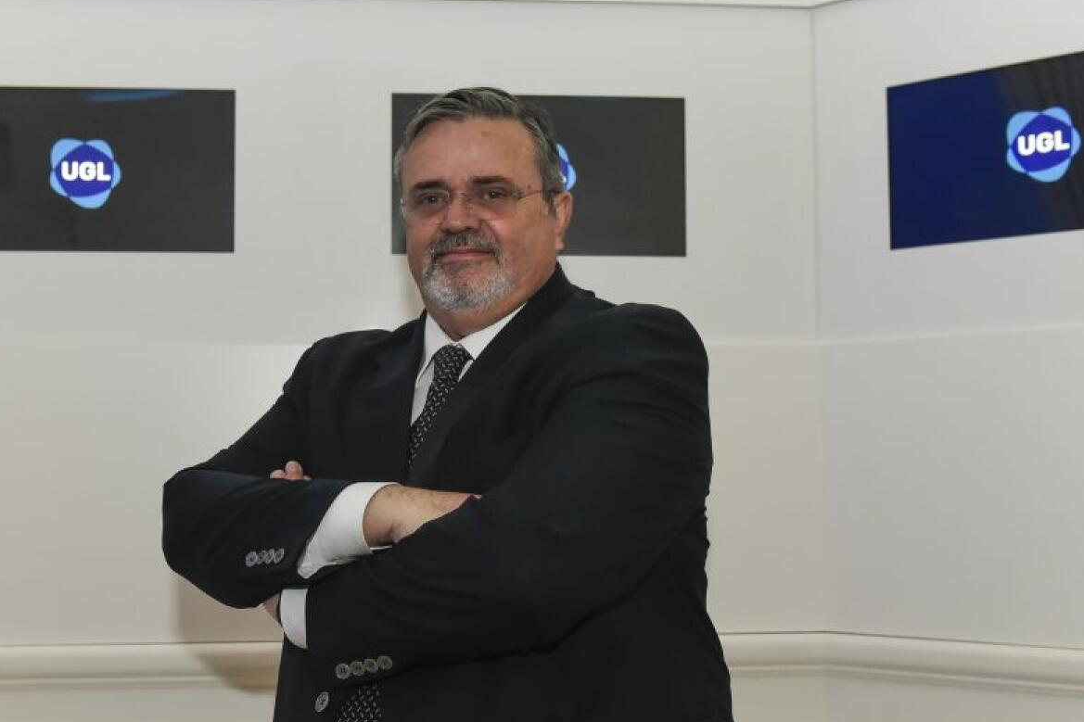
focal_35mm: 39
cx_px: 548
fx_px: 1174
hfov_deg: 49.6
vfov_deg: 34.2
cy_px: 361
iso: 3200
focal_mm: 38
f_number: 5
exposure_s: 1/160
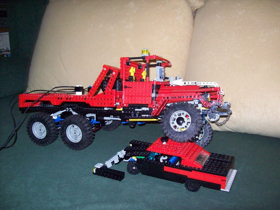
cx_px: 140
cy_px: 105
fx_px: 291
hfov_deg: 51.4
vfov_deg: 39.7
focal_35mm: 36
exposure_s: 1/64
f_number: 2.7
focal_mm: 6
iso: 200
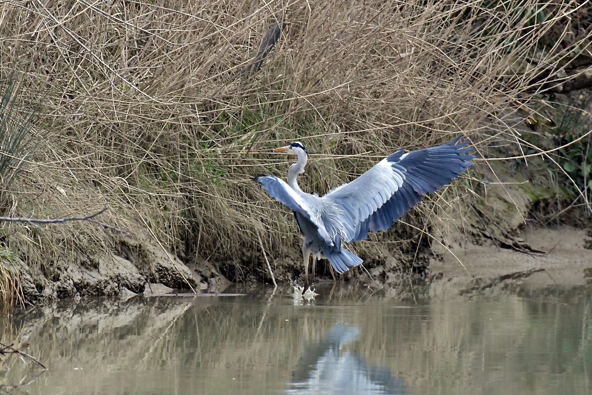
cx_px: 296
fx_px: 16443
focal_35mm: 1000
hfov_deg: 2.1
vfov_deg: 1.4
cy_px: 198
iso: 4500
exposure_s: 1/640
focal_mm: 500
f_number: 7.1
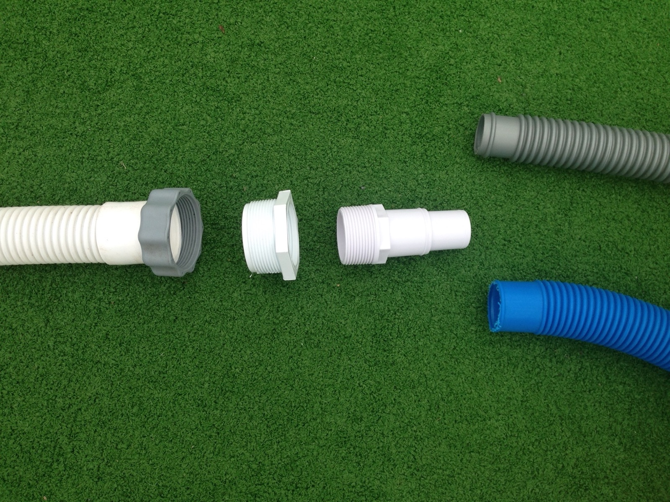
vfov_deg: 42.9
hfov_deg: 55.4
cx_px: 335
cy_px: 251
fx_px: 639
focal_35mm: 33
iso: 50
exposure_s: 1/132
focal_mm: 4.12
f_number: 2.4
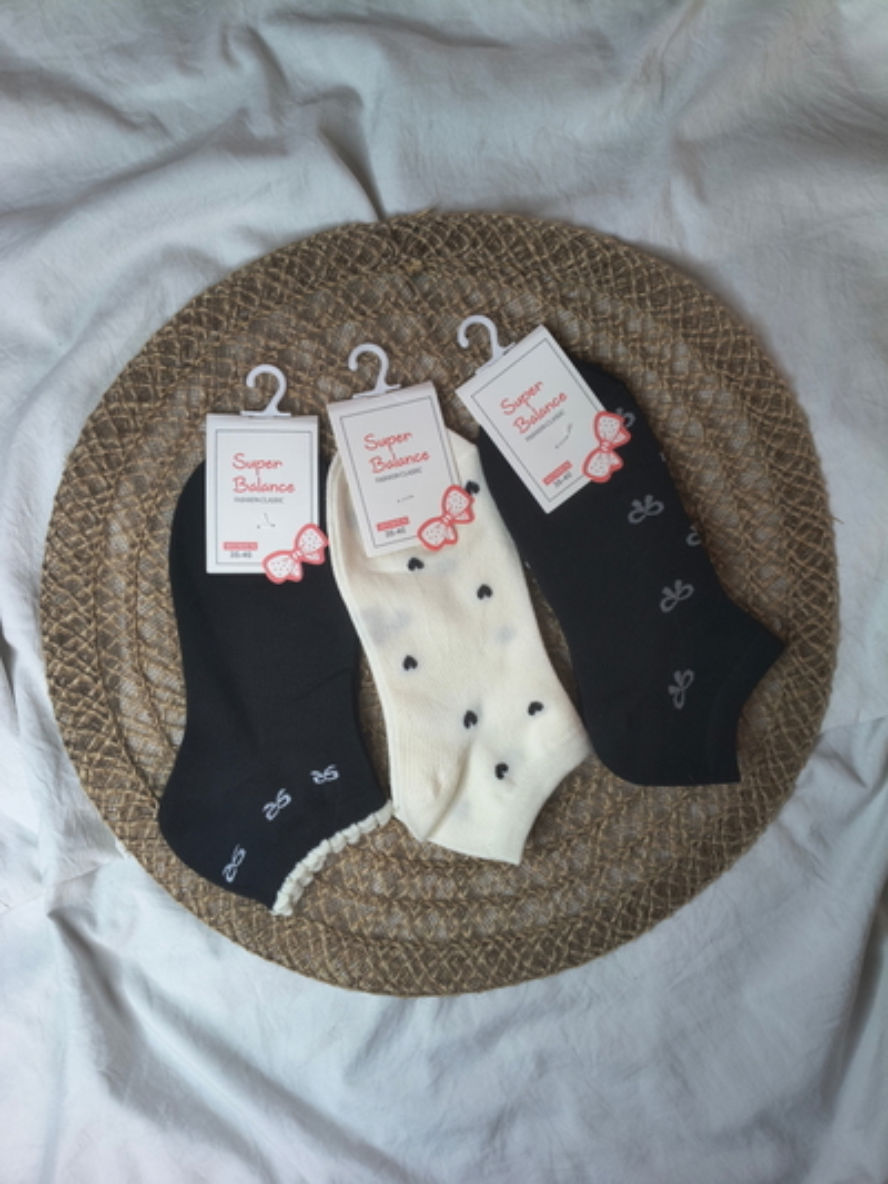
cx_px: 444
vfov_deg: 67.3
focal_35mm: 26
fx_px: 889
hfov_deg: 53.1
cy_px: 592
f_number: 1.8
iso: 488
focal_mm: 4.81
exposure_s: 1/50
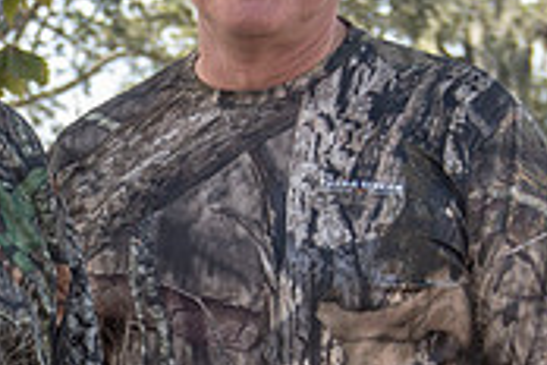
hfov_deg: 11.4
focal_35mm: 176
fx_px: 2674
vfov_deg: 7.7
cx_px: -124
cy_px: 405
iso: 100
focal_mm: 45
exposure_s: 1/160
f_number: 5.6
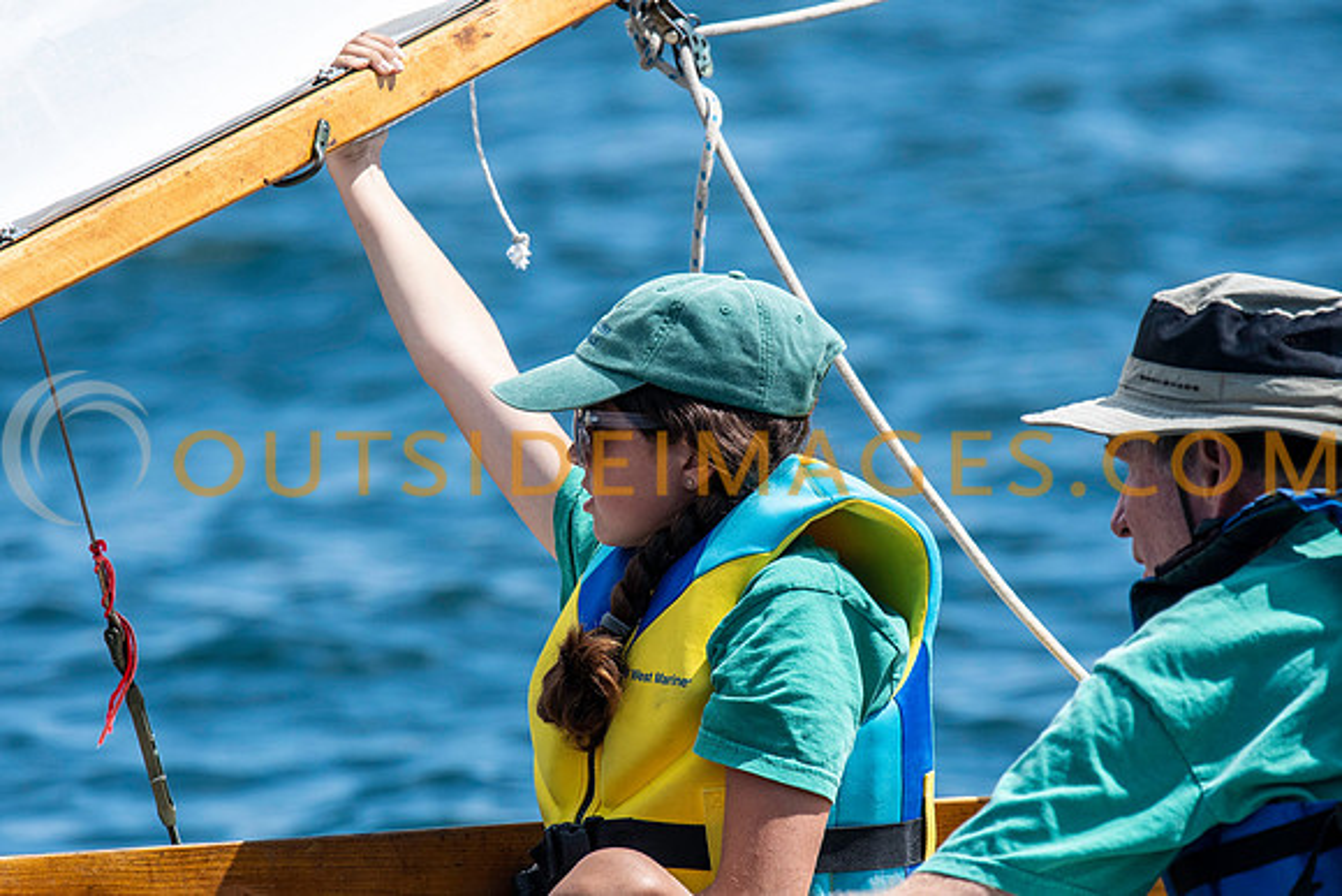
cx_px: 671
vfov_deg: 3.1
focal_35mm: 450
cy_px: 448
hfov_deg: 4.6
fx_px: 16778
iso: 320
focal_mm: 300
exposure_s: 1/2500
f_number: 5.6
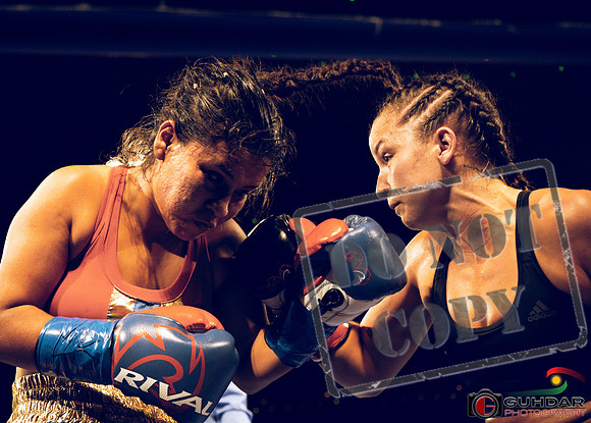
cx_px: 272
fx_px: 727
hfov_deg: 44.2
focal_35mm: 43
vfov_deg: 32.4
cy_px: 193
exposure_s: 1/800
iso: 3200
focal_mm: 38
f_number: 4
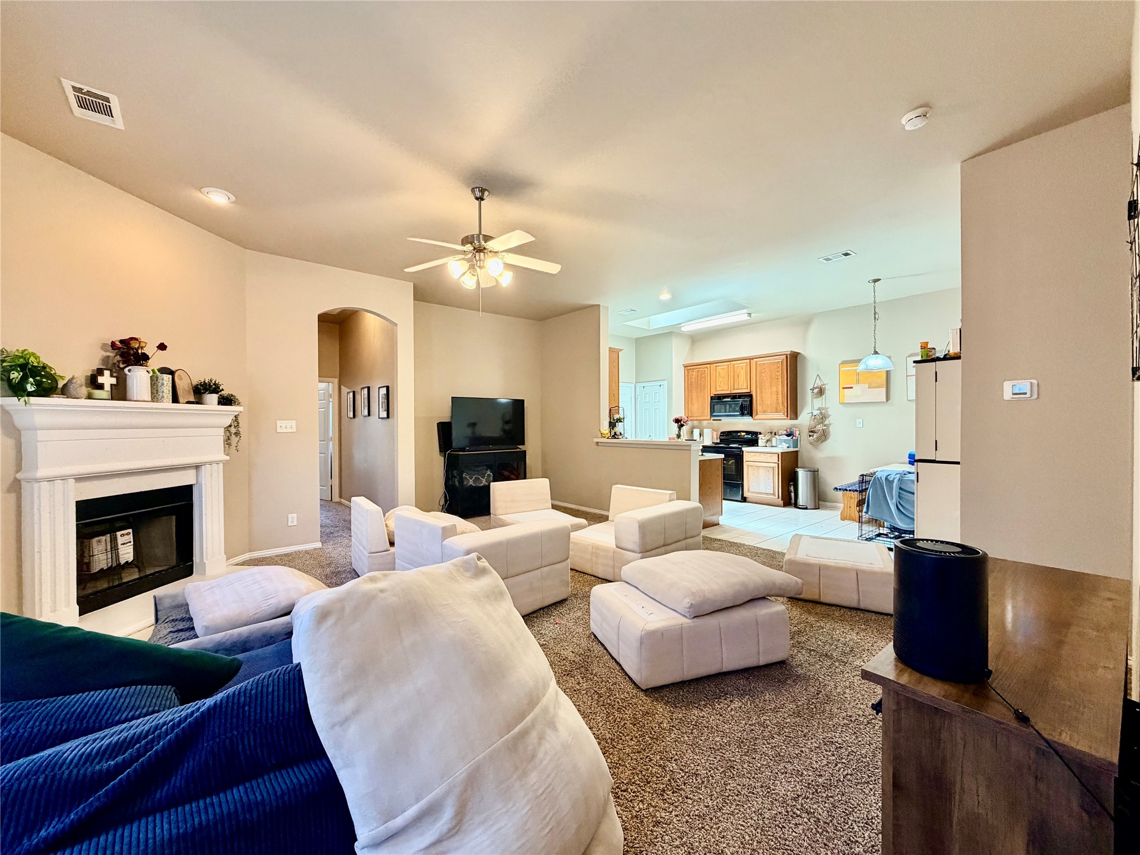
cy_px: 428
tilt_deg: -1.0
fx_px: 461
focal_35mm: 14
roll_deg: +0.7
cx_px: 570
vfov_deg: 85.7
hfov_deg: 102.1
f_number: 2.2
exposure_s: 1/60
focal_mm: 2.22
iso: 320
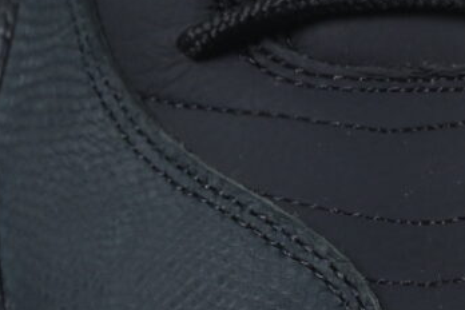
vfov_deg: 2.5
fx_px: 7117
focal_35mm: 551
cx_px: 806
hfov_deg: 3.7
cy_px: -22
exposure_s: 1/50
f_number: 6.3
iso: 160
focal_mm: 50
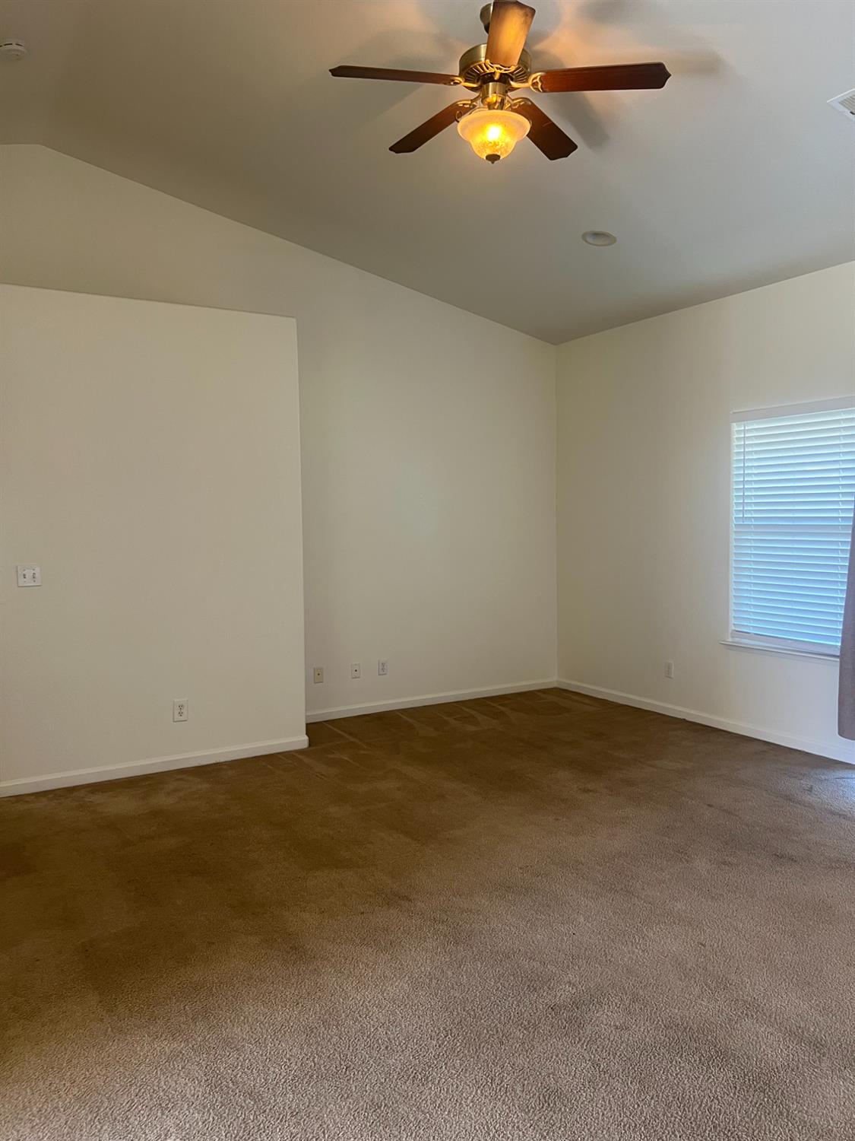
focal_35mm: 26
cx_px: 428
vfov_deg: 67.3
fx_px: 856
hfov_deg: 53.1
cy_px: 570
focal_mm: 5.7
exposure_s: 1/60
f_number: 1.5
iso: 100
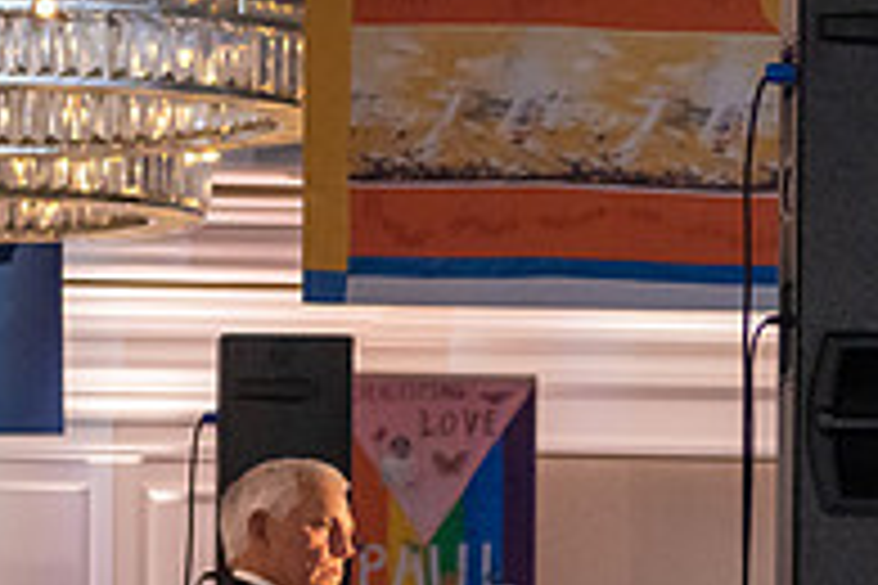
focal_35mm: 366
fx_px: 8926
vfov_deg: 3.7
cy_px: 848
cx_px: 968
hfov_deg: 5.6
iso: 3200
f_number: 4.8
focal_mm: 82
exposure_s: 1/60
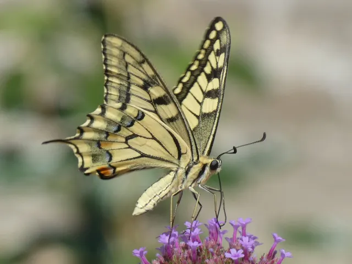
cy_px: 132
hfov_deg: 4.8
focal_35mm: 413
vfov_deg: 3.6
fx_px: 4200
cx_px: 176
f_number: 5.6
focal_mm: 74
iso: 80
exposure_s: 1/400
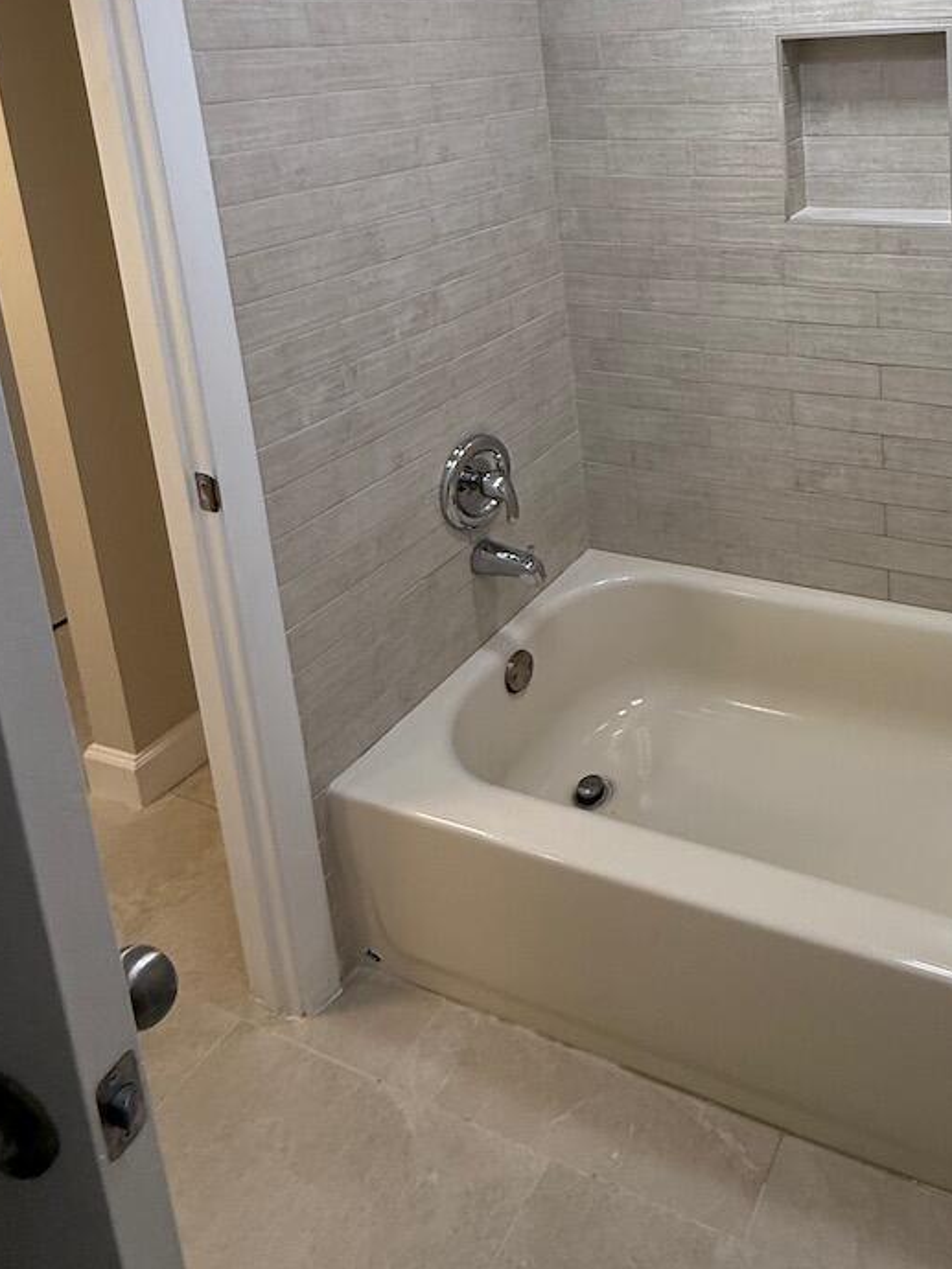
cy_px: 210
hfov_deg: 48.4
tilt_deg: -8.6
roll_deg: +2.4
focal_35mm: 26
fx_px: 953
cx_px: 829
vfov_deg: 60.4
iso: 160
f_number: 2.2
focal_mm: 2.22
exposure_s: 1/129
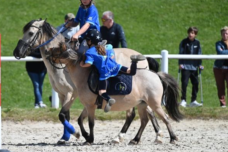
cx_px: 75
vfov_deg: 2.6
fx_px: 3397
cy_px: 67
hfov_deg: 3.8
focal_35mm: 537
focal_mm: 400
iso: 320
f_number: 5.6
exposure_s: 1/1250
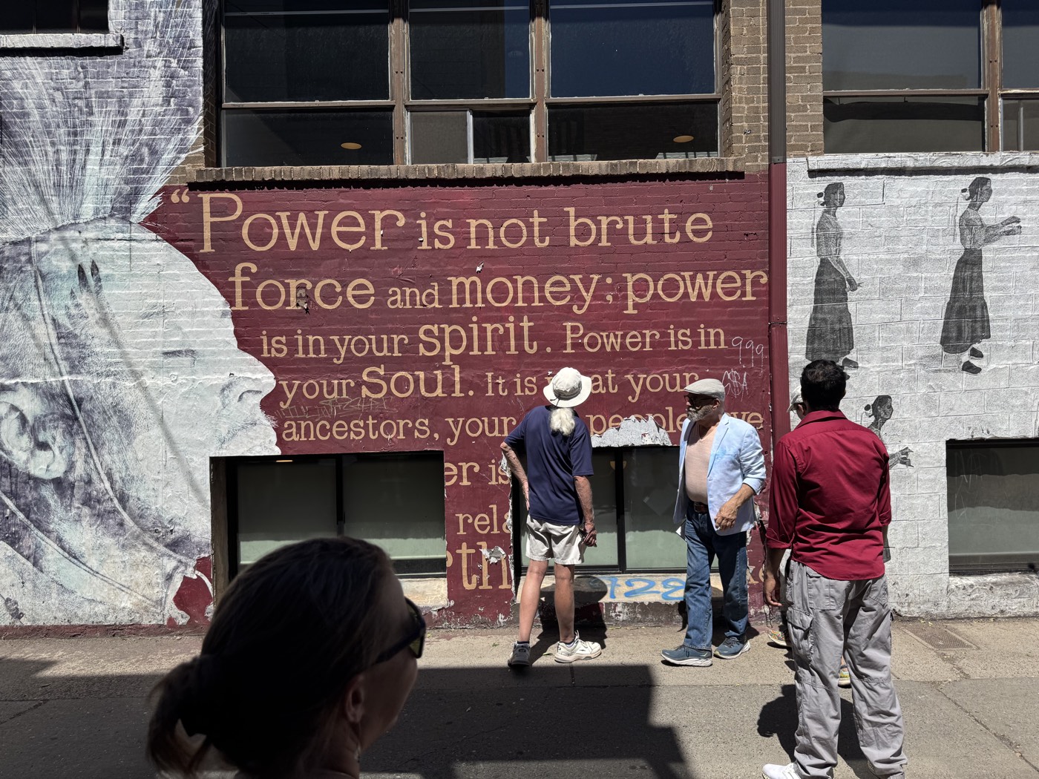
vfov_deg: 56.8
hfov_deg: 71.6
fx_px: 720
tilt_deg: +0.4
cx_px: 520
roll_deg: -1.2
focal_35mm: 24
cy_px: 390
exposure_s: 1/5348
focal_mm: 6.76
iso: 80
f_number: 1.78
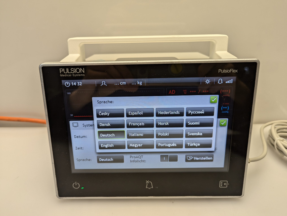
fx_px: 199
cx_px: 144
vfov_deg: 56.9
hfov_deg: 71.5
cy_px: 108
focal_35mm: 24
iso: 63
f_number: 1.85
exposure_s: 1/100
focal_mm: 6.81
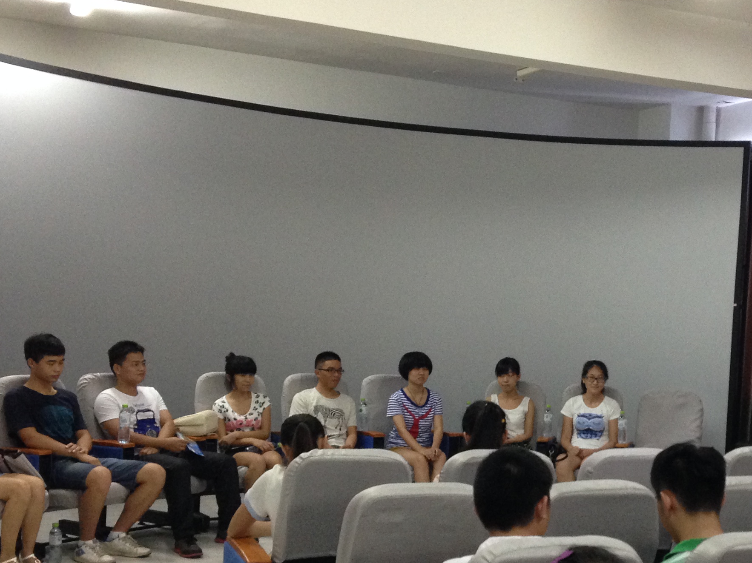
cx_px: 586
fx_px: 1325
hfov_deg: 31.0
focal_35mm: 61
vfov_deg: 23.9
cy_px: 393
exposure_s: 1/20
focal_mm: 4.12
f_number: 2.4
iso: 250
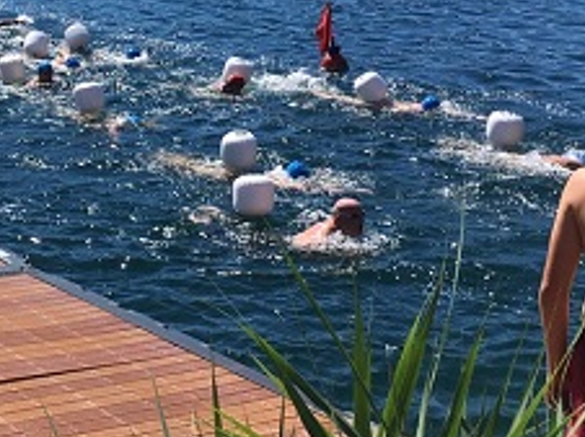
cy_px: -32
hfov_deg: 21.1
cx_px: 10
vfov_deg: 16.0
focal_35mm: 90
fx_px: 1519
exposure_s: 1/1832
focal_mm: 4.15
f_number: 2.2
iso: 25
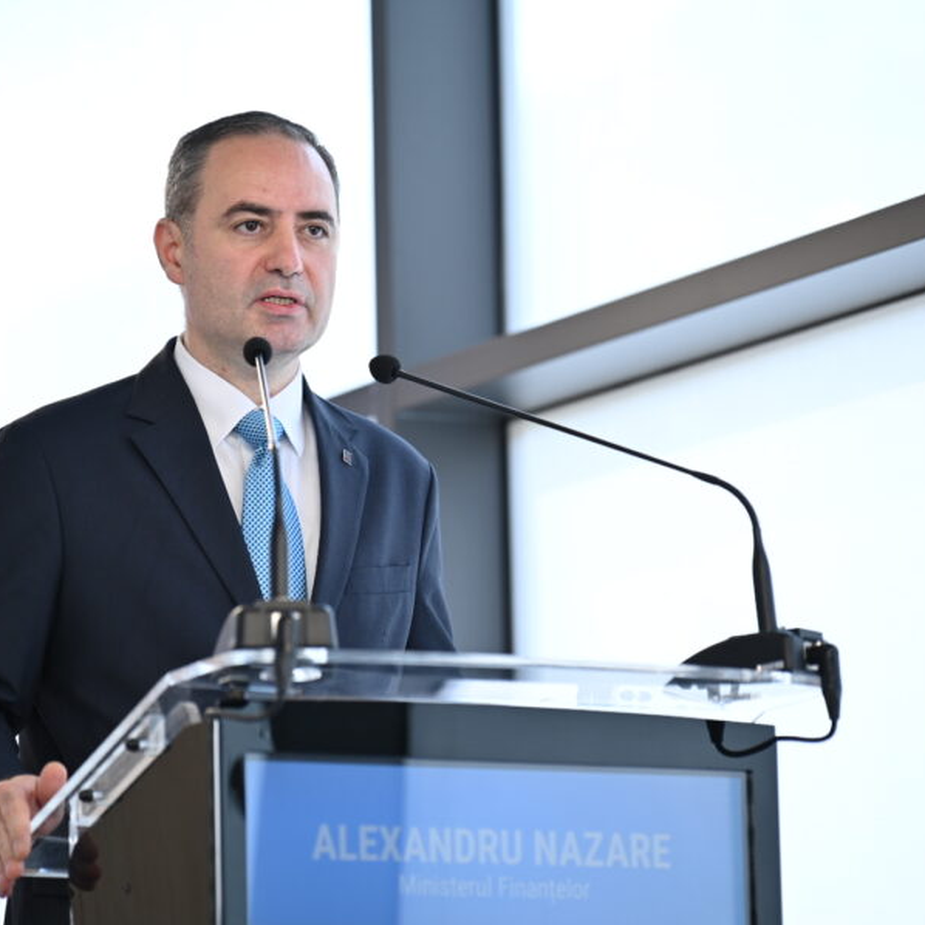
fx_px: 5805
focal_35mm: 192
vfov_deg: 9.1
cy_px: 462
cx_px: 456
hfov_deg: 9.1
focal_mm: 150
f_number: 2.8
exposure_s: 1/250
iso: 250
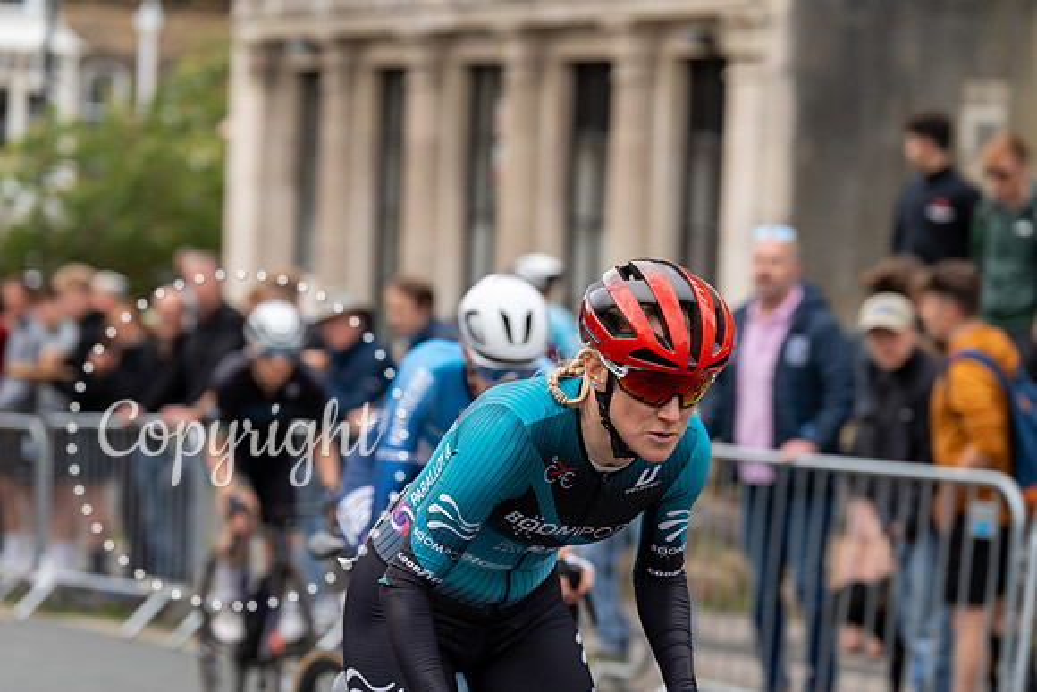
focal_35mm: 109
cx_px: 518
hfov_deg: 18.8
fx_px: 3140
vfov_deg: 12.6
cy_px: 346
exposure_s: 1/500
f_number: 3.5
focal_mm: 109
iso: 500
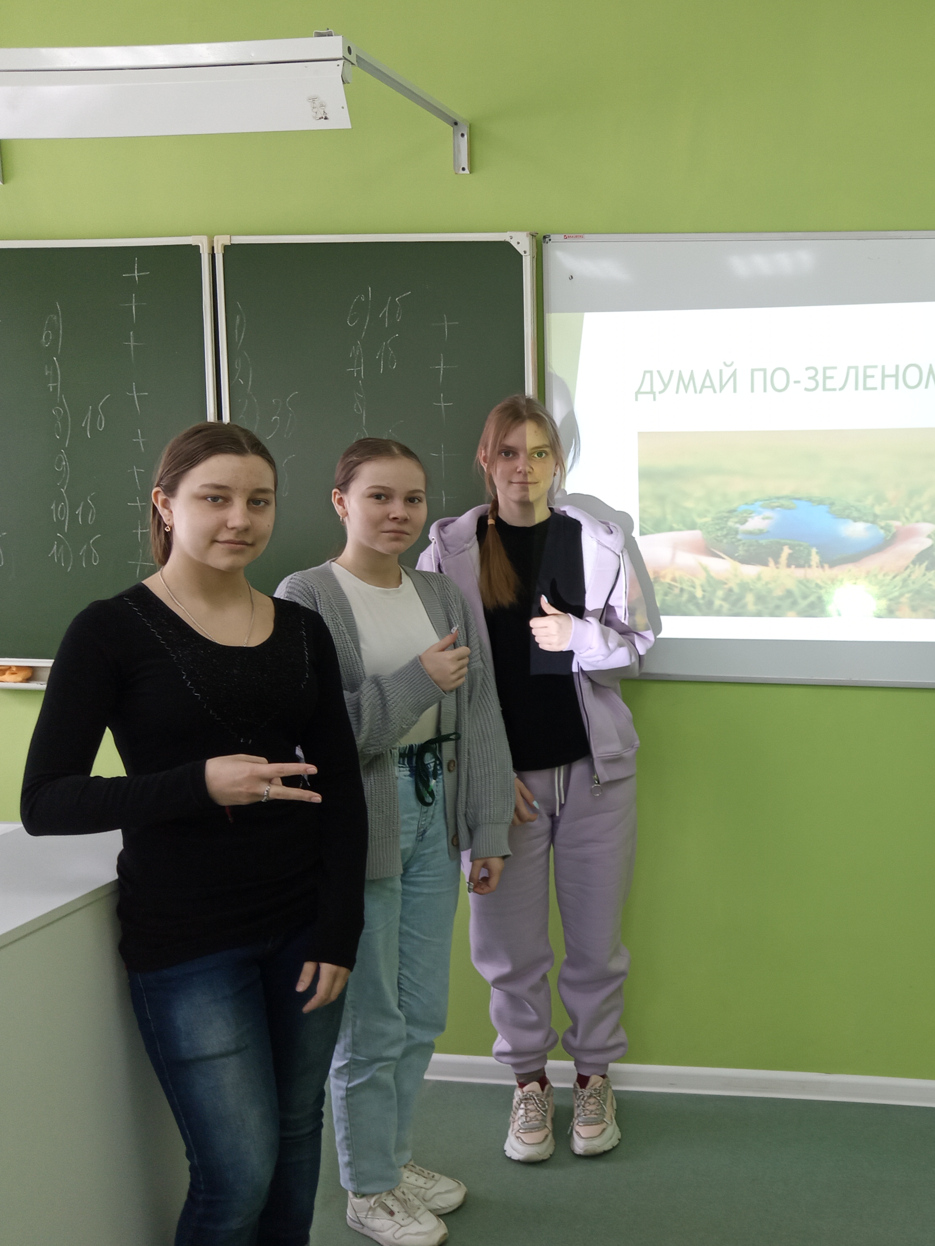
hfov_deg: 39.1
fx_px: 1224
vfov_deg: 54.0
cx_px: 824
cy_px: 621
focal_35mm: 34
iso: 150
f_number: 1.8
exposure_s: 1/33.3
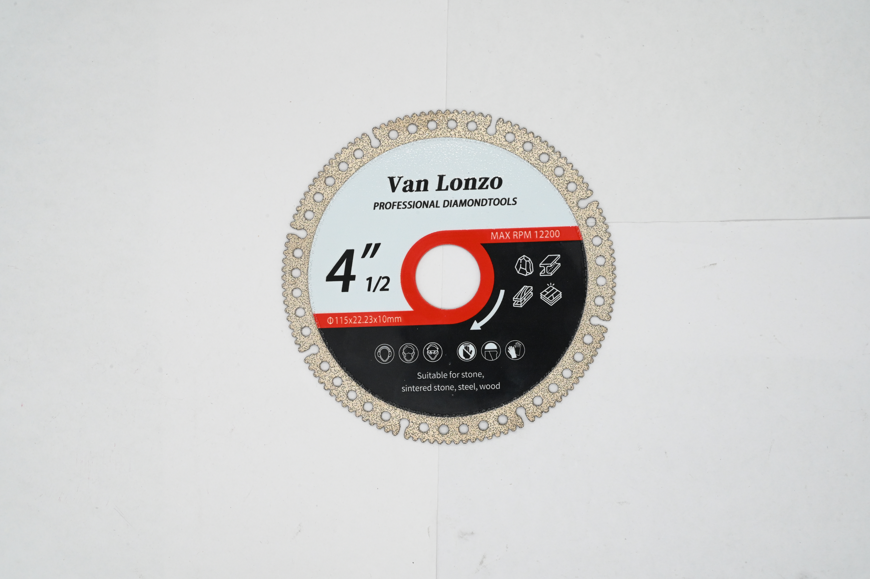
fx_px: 1087
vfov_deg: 29.8
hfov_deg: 43.6
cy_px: 290
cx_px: 435
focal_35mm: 45
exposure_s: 1/400
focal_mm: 45
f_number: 18
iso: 3200
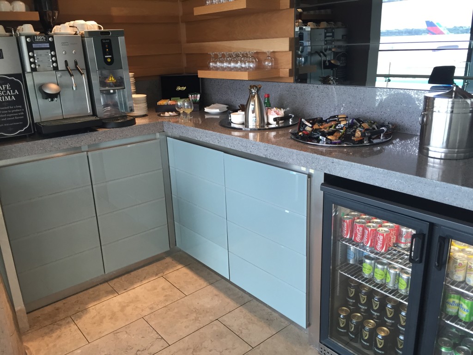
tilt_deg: -19.5
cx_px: 236
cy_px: 178
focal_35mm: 29
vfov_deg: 48.2
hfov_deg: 61.7
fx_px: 396
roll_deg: +2.4
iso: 40
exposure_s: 1/30
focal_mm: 4.15
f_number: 2.2
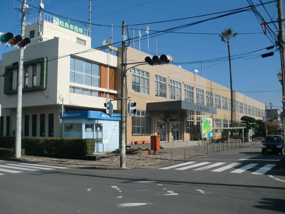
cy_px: 104
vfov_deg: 39.7
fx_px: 296
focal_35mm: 36
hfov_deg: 51.4
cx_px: 142
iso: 64
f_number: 7.8
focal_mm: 6.3
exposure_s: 1/320
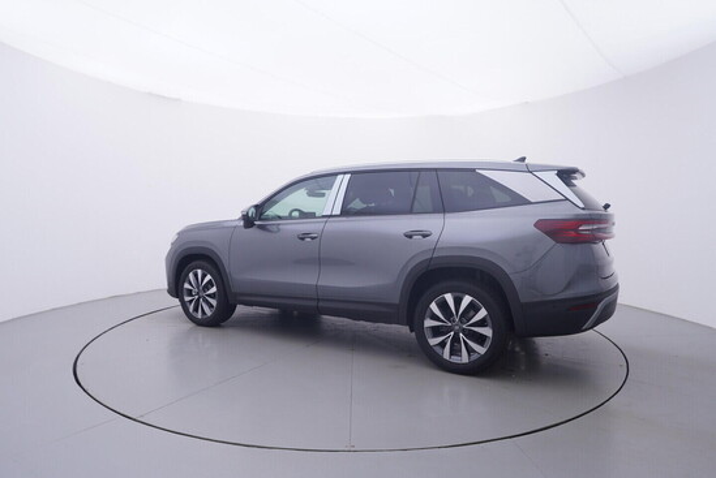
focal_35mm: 22
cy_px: 239
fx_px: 448
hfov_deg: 77.3
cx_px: 358
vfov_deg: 56.2
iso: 200
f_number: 5
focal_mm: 15
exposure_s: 1/80
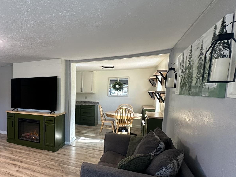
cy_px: 107
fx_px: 164
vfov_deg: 56.4
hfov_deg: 64.3
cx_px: 42
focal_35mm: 24
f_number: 2.2
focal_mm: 2.22
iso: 160
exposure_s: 1/60
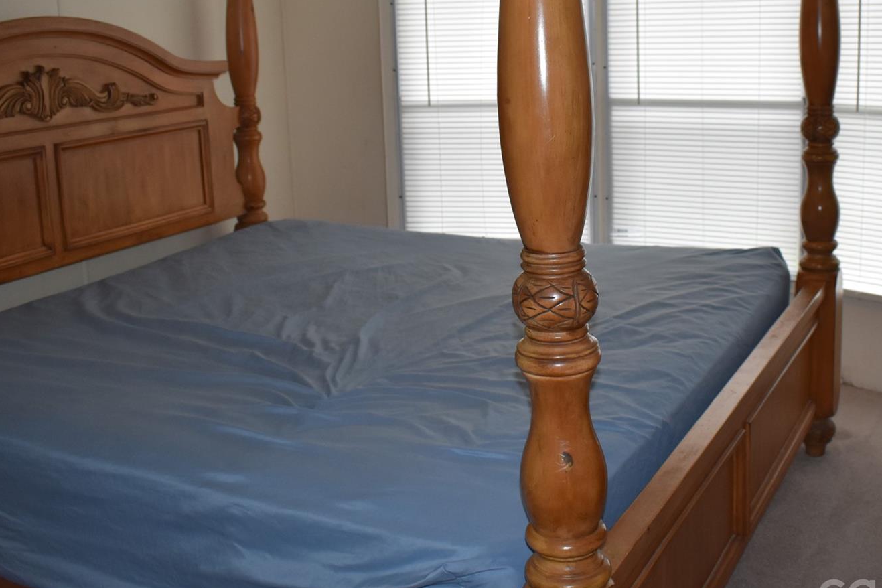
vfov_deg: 31.6
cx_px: 512
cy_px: 196
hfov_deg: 46.2
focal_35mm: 42
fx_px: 1029
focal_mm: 18
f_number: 4
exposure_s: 1/200
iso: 800
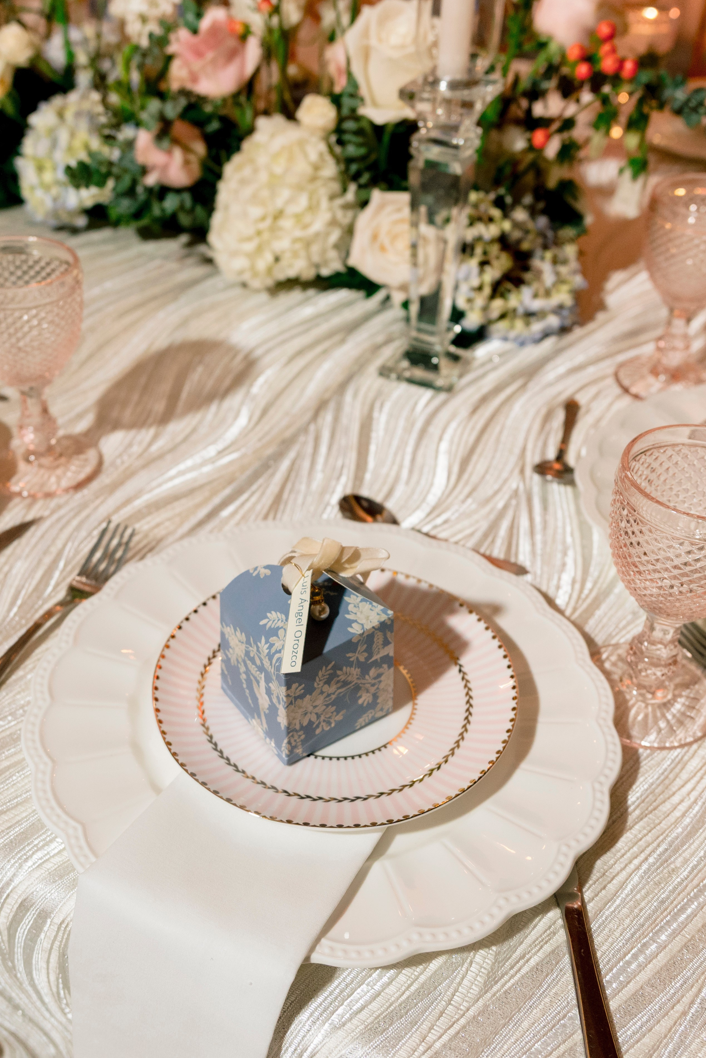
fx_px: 1117
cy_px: 553
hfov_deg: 35.0
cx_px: 303
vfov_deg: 50.7
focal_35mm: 38
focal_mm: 24
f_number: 3.2
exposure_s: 1/100
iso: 1000
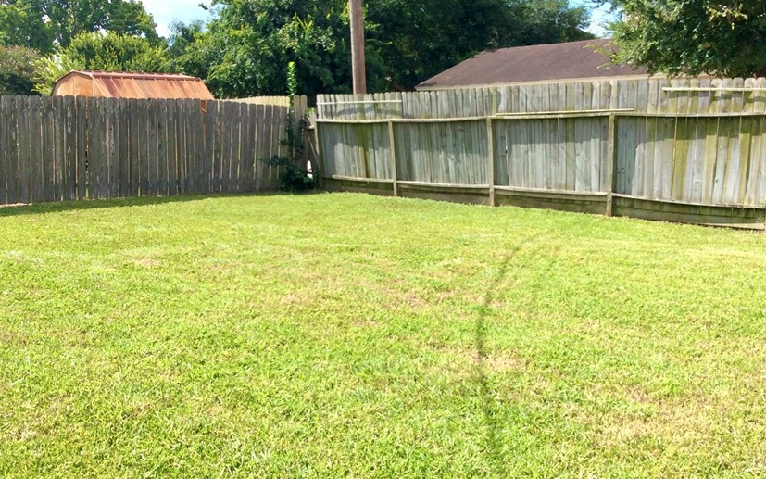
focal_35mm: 42
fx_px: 877
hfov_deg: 47.2
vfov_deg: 30.5
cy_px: 226
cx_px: 374
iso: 32
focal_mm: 3.3
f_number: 2.4
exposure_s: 1/841
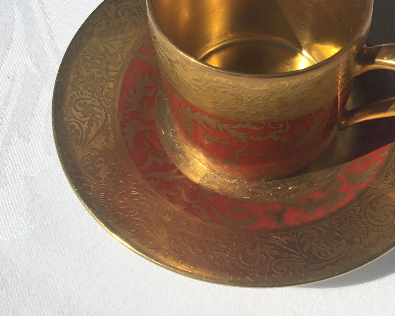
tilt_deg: -56.6
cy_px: 91
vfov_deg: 29.4
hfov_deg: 36.3
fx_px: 596
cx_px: 264
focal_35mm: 51
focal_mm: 3.3
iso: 25
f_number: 2.4
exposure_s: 1/3704
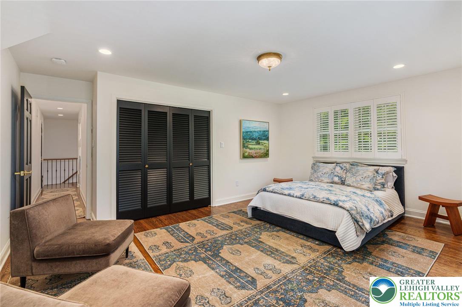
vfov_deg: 73.7
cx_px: 231
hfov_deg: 96.8
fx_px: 205
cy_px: 154
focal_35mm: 16
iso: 320
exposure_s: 1/8
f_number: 7.1
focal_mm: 16
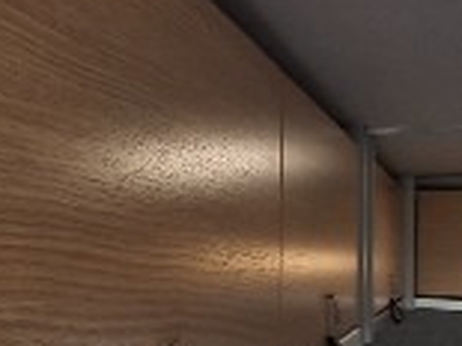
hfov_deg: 28.1
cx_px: 30
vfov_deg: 22.2
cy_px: 224
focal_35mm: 66
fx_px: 880
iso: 40
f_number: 2.2
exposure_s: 1/198
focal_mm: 1.64
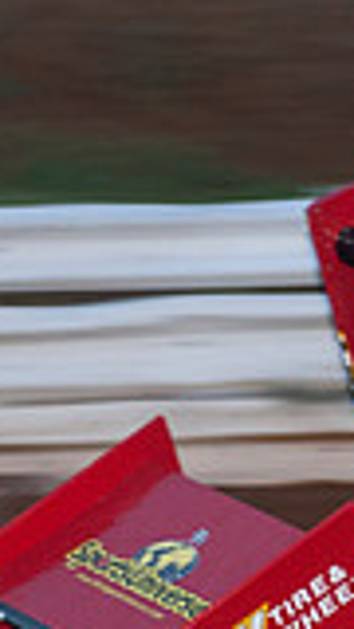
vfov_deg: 4.4
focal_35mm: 491
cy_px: 338
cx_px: 610
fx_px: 8194
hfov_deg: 2.5
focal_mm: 86
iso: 250
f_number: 3.2
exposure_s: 1/320
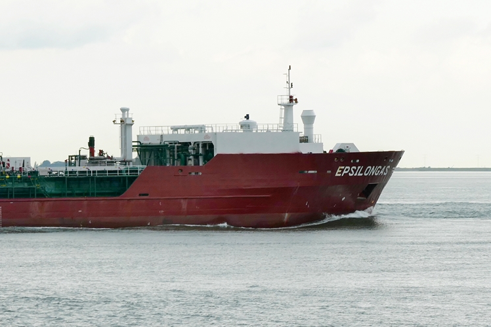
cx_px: -65
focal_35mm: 284
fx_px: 3874
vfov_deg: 4.8
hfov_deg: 7.2
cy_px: 163
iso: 125
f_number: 6.3
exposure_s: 1/200
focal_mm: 43.05
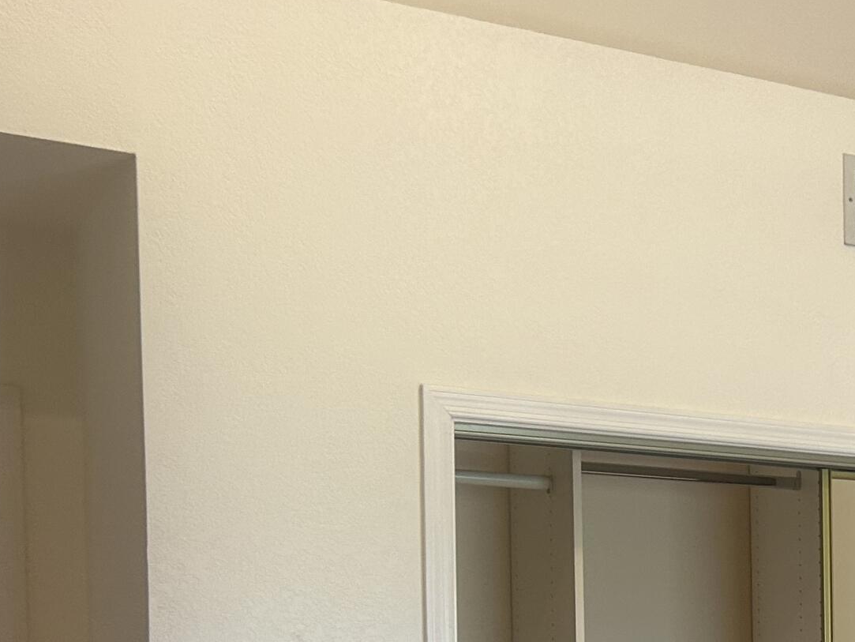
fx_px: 1779
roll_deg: +0.5
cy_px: 766
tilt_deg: -1.1
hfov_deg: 24.9
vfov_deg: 19.3
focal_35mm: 72
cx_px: 970
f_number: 1.5
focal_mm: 5.7
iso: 125
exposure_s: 1/120
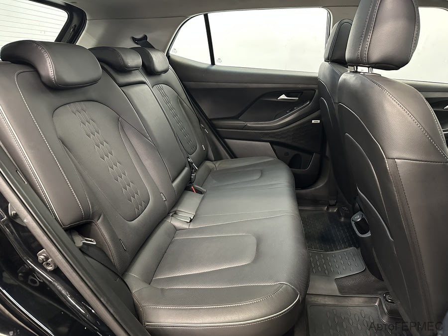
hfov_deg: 71.6
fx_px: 311
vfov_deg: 56.8
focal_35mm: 24
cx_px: 224
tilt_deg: -18.1
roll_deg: -0.6
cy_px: 168
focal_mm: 6.86
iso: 800
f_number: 1.78
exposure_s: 1/33
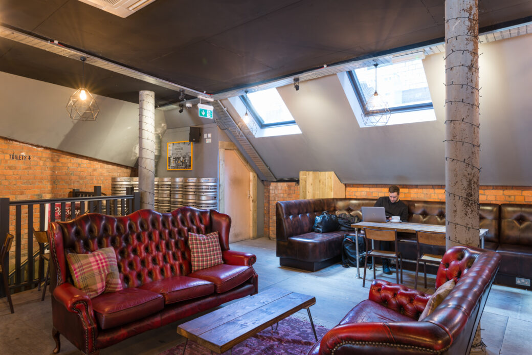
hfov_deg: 78.6
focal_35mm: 22
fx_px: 325
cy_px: 178
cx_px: 266
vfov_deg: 57.3
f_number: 9
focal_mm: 22
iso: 100
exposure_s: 2.5
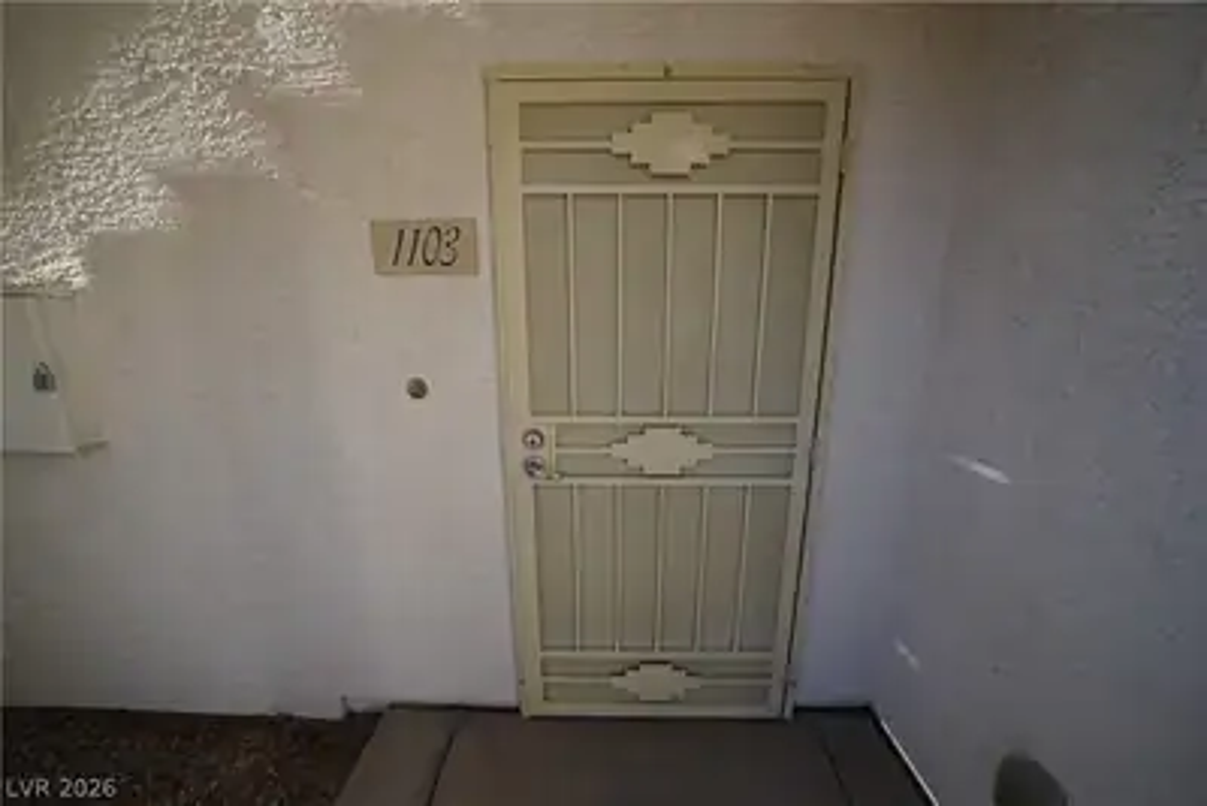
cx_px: 604
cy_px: 403
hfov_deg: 112.6
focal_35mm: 12
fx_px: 402
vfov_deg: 90.1
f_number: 10
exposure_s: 1/125
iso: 250
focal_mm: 12
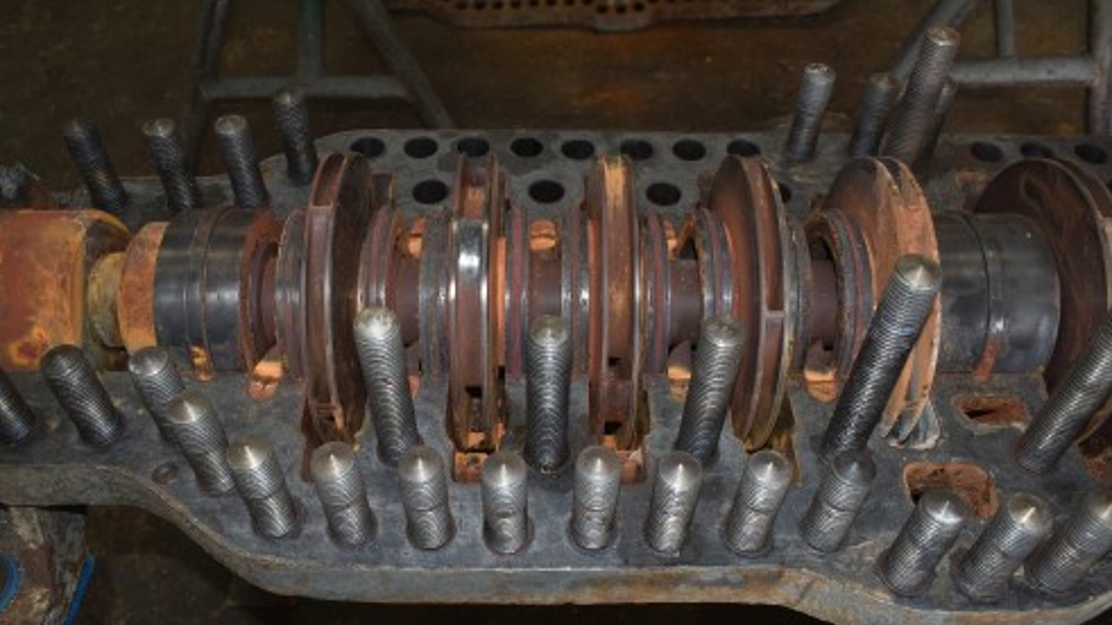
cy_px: 315
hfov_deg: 61.0
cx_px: 548
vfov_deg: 36.7
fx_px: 943
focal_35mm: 32
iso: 200
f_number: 5.6
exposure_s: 1/30
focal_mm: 20
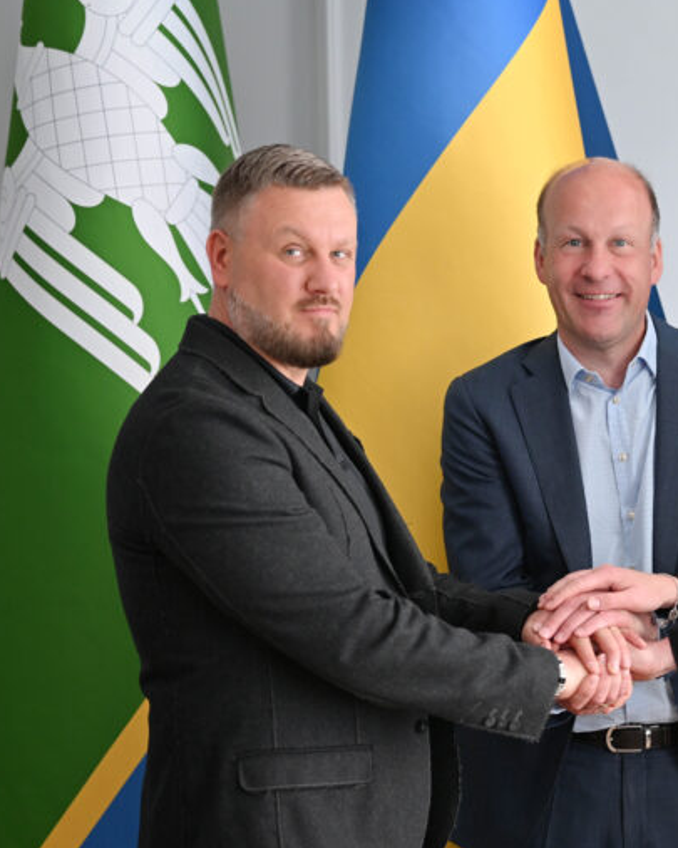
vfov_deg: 18.4
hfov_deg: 14.7
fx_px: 2608
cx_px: 541
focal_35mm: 104
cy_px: 422
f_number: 2.8
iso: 640
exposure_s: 1/160
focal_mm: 73
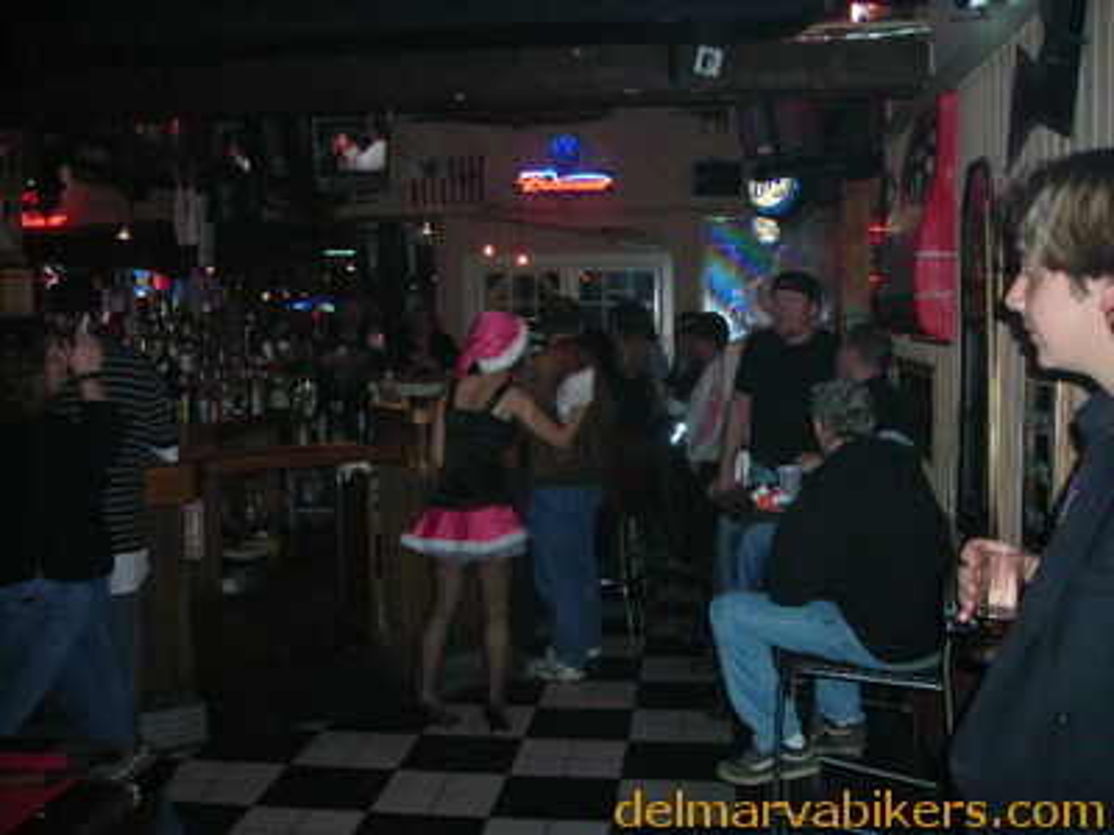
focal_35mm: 38
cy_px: 418
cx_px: 557
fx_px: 1223
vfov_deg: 37.7
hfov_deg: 49.0
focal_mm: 6.3
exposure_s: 1/60.1
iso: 200
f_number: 3.2
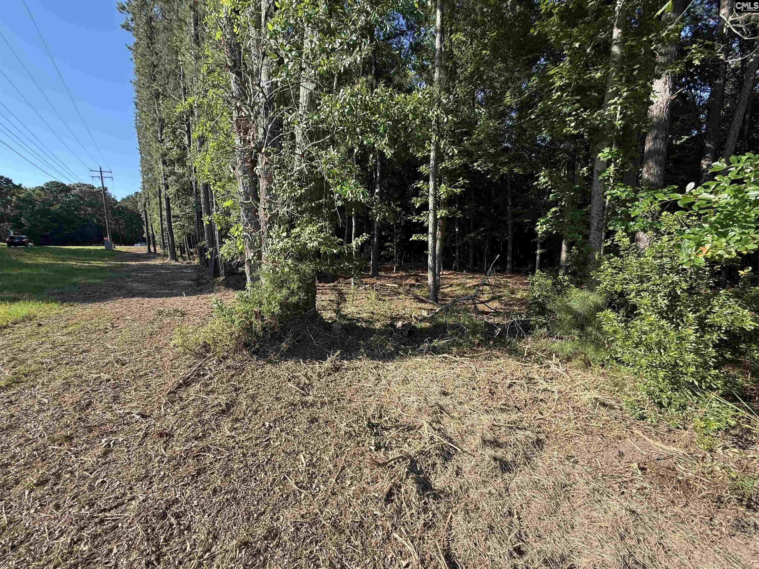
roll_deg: -0.5
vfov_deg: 85.7
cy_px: 284
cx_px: 380
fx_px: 307
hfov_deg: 102.1
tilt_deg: -6.1
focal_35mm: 14
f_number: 2.2
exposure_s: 1/419
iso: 50
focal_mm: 2.22
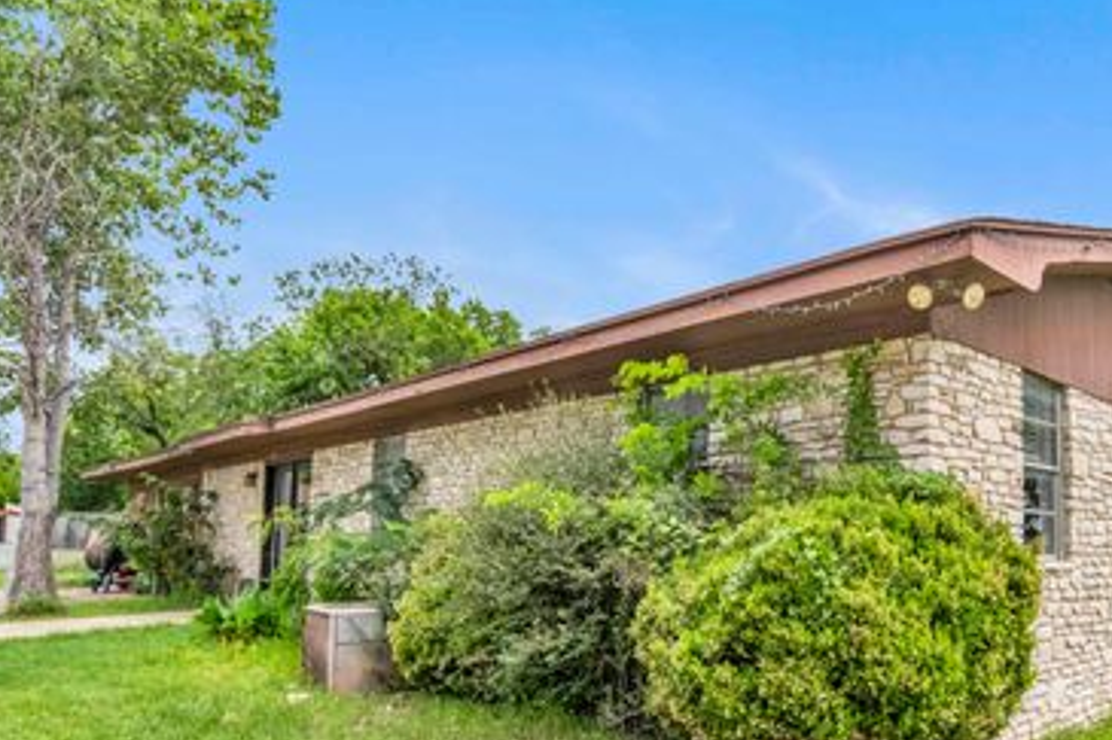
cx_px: 734
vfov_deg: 48.7
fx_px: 803
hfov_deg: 67.7
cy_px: 492
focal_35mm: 26
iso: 2000
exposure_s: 1/8000
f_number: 4.8
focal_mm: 13
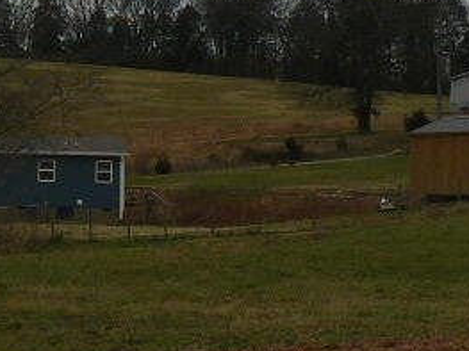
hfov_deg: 11.0
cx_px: -178
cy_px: 2
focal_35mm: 175
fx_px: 2370
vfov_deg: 8.4
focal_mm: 6
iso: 100
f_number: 5.6
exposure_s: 1/400
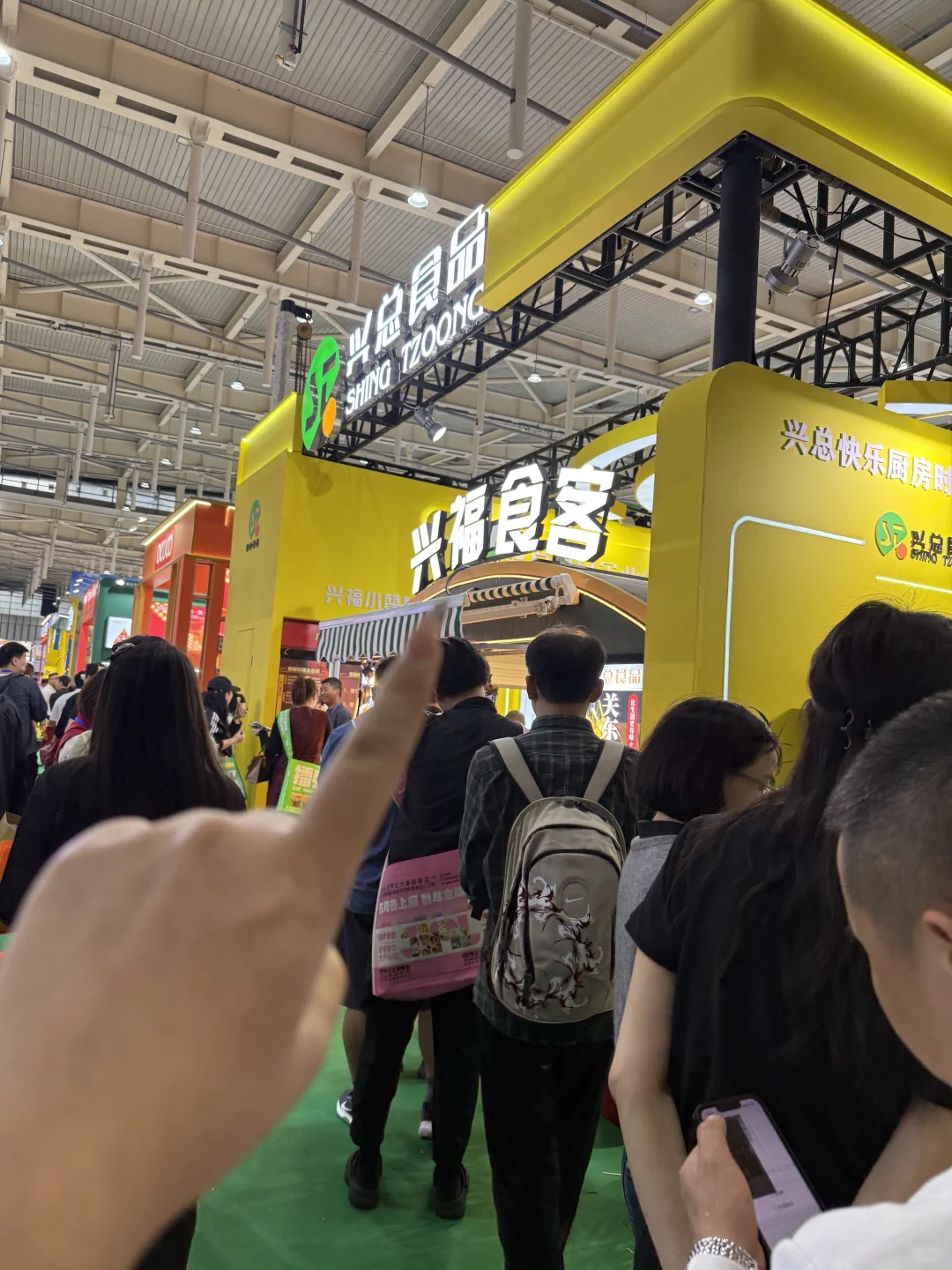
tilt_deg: +7.0
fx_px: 880
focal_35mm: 24
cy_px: 635
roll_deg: -4.9
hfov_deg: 56.8
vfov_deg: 71.6
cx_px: 476
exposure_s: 1/100
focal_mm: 6.76
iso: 160
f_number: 1.78
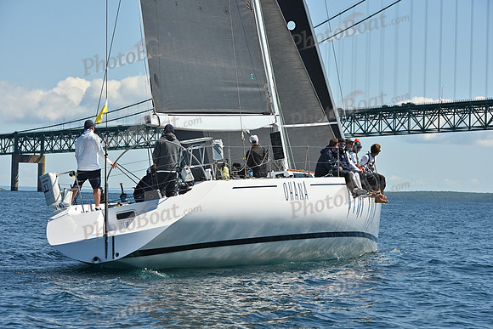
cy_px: 164
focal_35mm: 140
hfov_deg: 14.7
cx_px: 246
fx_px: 1918
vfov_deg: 9.8
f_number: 9
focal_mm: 140
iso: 320
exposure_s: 1/1000
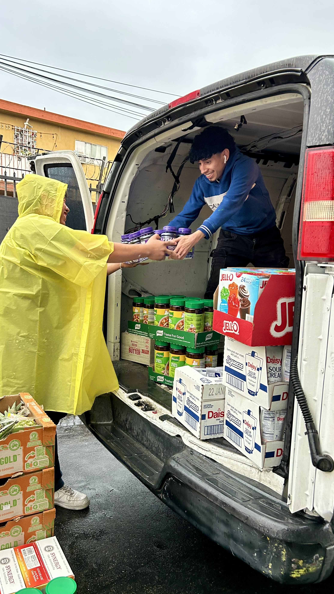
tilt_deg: -7.3
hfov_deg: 40.1
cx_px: 145
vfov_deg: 66.1
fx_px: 457
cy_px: 297
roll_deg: -1.5
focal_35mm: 29
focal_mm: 5.7
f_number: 1.5
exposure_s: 1/60
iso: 160
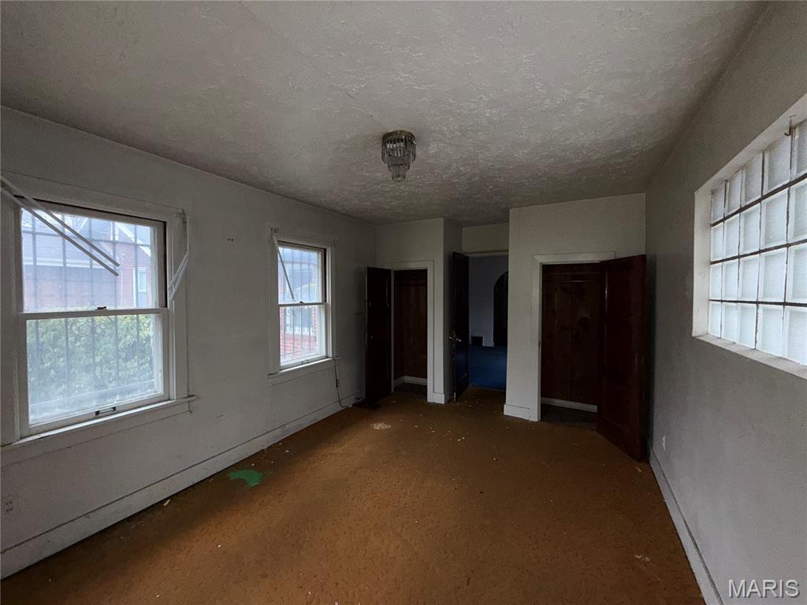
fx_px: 326
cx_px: 404
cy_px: 302
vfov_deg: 85.7
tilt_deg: -1.7
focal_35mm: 14
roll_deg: -0.4
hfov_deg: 102.1
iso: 80
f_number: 2.2
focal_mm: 2.22
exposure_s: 1/62
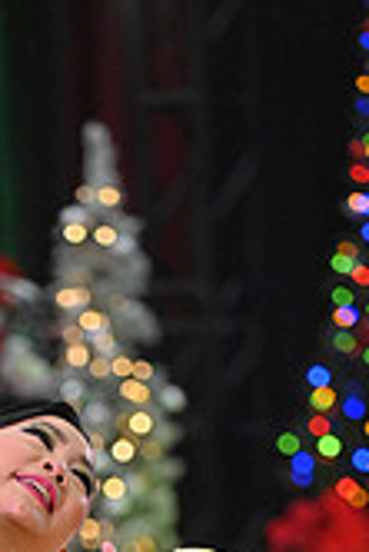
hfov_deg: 2.3
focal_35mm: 593
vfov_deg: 3.5
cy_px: 951
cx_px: 2
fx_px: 9098
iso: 3200
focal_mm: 170
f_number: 5
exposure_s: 1/400
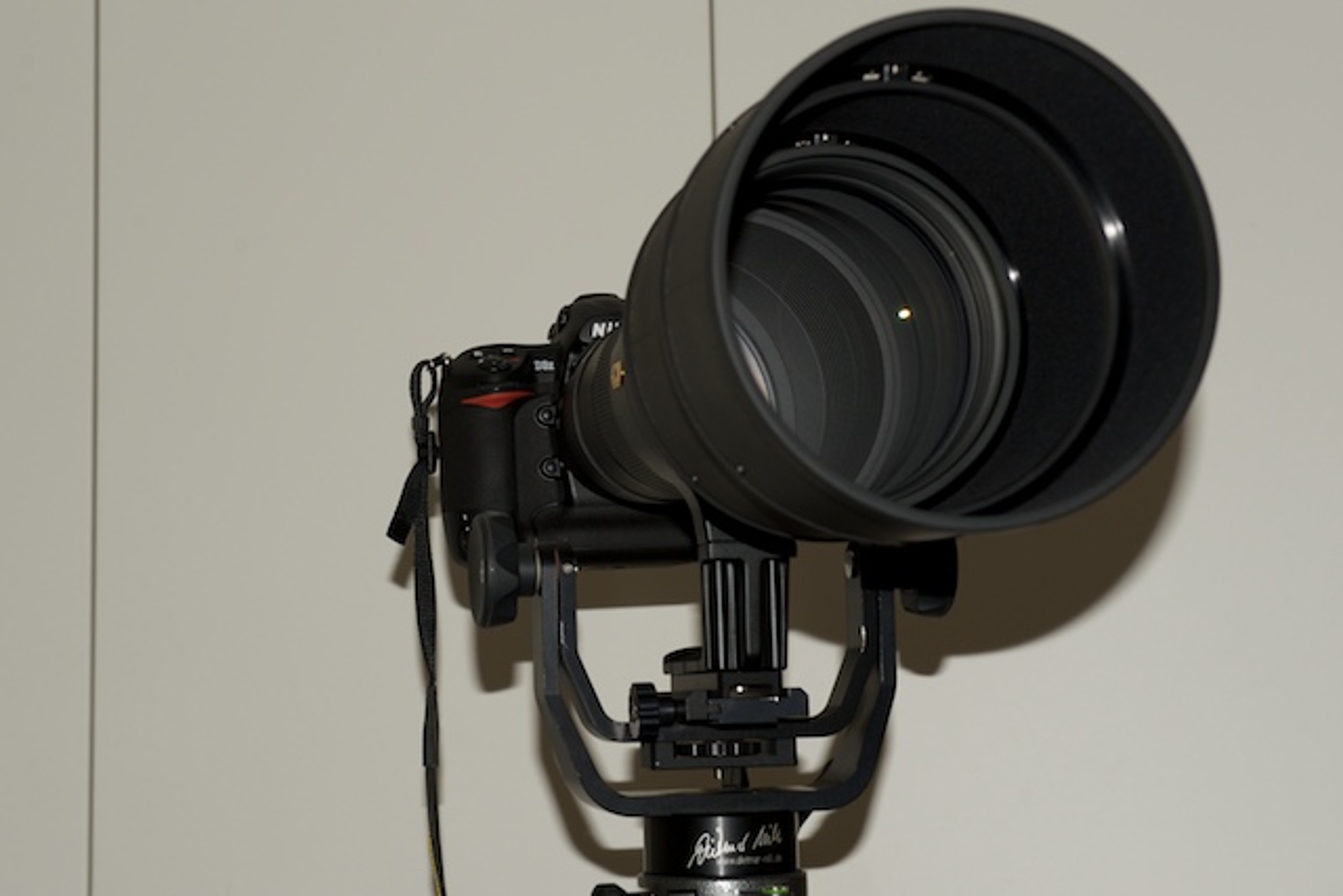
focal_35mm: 66
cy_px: 448
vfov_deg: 20.6
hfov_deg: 30.5
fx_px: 2463
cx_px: 672
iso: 200
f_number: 9
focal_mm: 66
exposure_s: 1/60
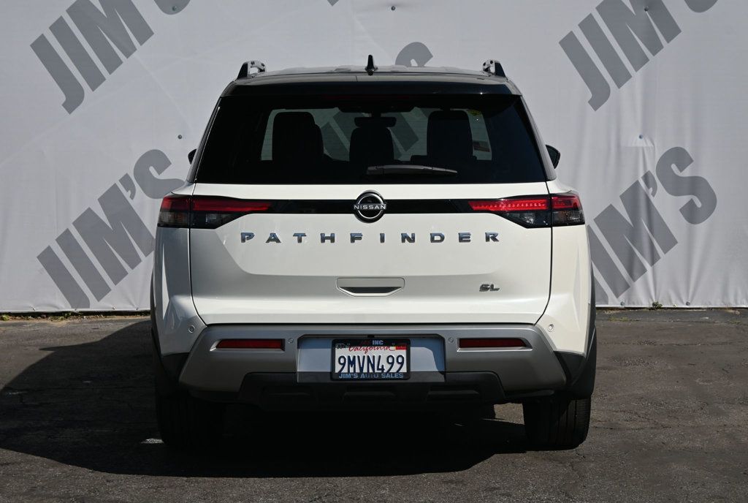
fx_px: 1499
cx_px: 374
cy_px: 252
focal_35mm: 72
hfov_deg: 28.0
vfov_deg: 19.0
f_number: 7.1
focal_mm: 48
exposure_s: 1/400
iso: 100
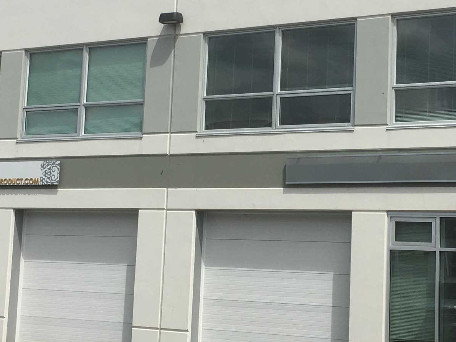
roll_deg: -2.6
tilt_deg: +6.4
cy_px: 149
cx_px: 269
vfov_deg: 19.6
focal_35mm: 75
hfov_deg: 25.9
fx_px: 988
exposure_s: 1/2404
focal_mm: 4.15
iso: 25
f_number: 2.2
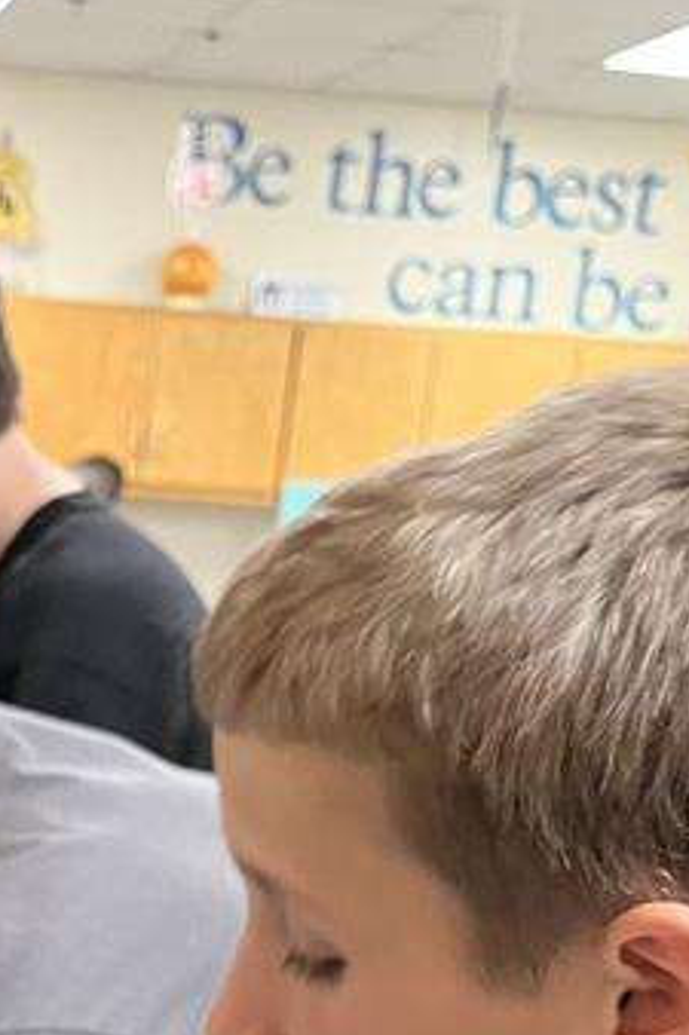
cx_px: -279
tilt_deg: -16.1
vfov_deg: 22.8
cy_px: 1237
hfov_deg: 15.6
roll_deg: -3.6
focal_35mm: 82
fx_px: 2356
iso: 400
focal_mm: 5.1
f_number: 1.6
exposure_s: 1/60
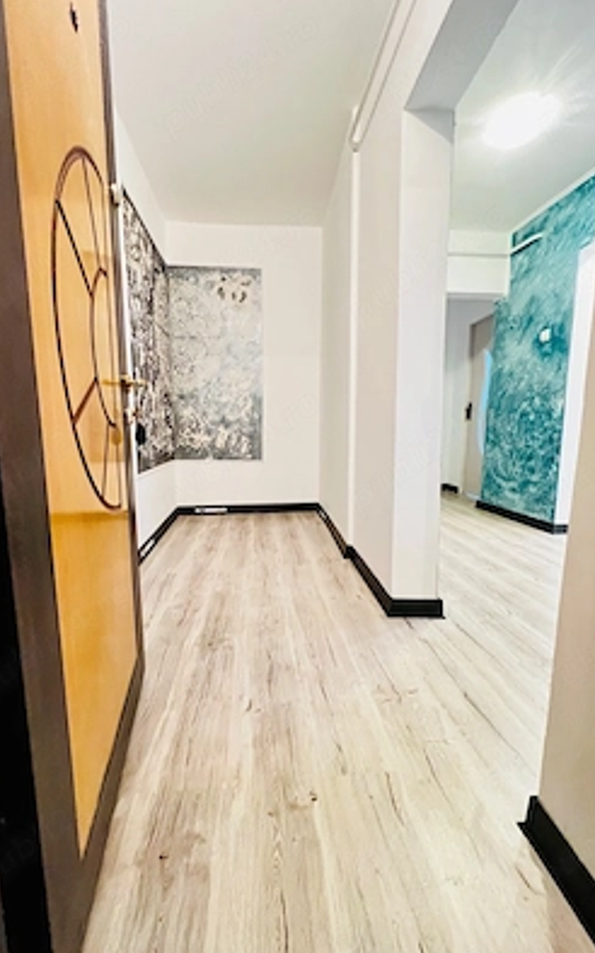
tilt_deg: -7.6
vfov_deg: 105.3
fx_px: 363
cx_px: 288
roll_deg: +0.2
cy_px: 481
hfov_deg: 78.6
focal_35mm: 14
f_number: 1.8
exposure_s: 1/50
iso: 1000
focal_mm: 1.57
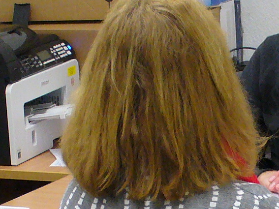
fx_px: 1346
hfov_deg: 11.7
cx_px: 266
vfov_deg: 8.8
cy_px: 251
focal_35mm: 167
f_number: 2.8
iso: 160
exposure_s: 1/30
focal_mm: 6.1
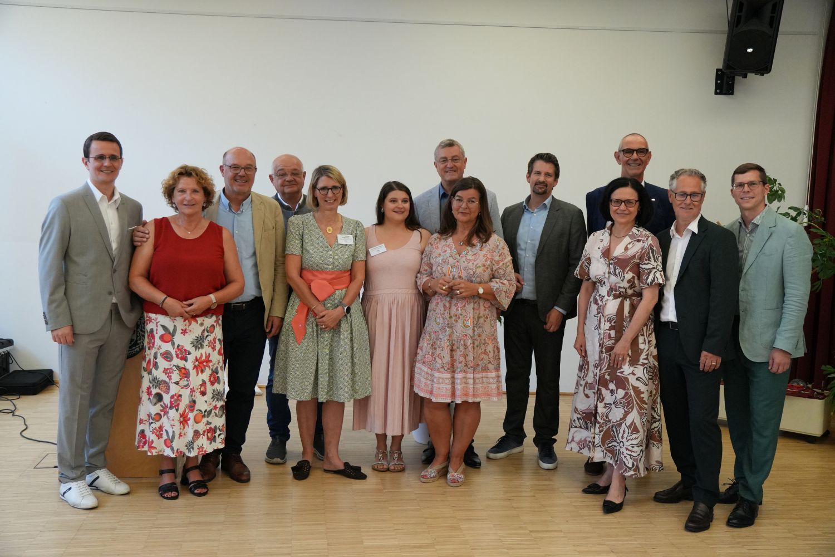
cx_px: 418
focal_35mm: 38
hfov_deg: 51.3
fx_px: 870
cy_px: 278
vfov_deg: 35.5
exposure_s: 1/800
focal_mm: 25
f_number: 2.8
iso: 2500
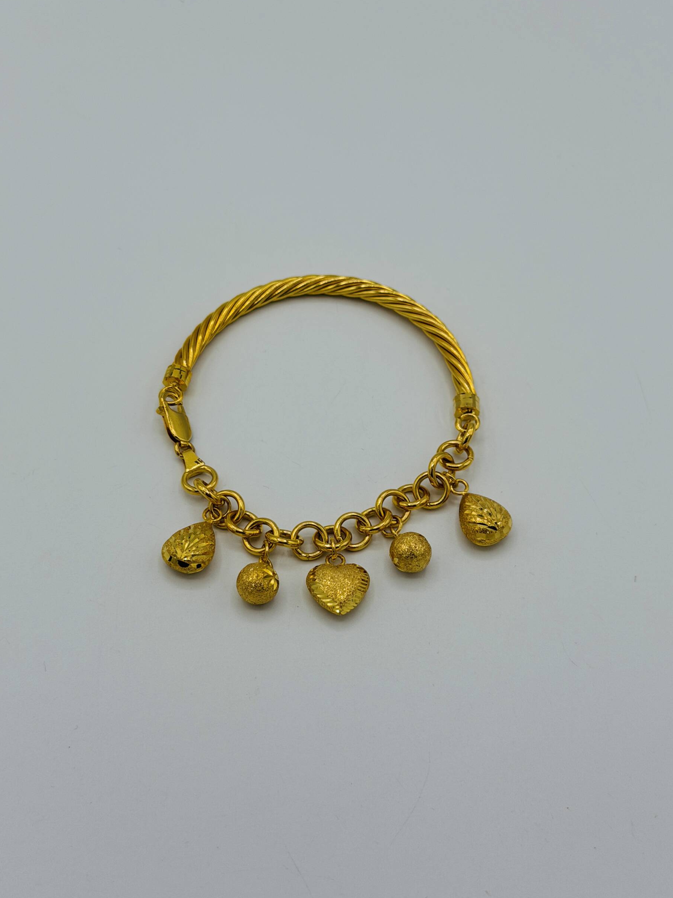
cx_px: 342
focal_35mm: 51
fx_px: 1322
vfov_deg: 37.5
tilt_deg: -56.3
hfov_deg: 28.6
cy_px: 431
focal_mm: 6.76
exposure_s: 1/5208
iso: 64
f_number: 1.78
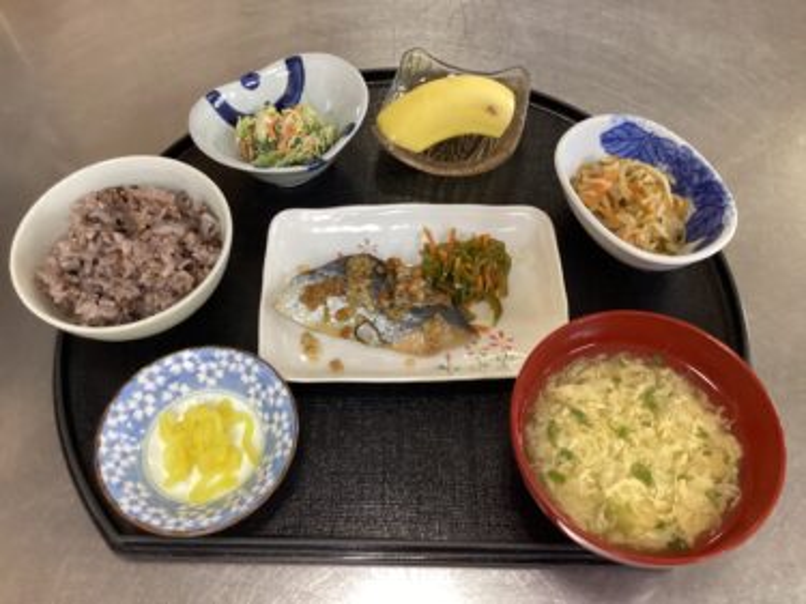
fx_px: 722
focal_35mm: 31
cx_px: 403
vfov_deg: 45.4
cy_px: 302
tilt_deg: -58.3
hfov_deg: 58.4
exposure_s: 1/60
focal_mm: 3.3
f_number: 2.4
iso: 320
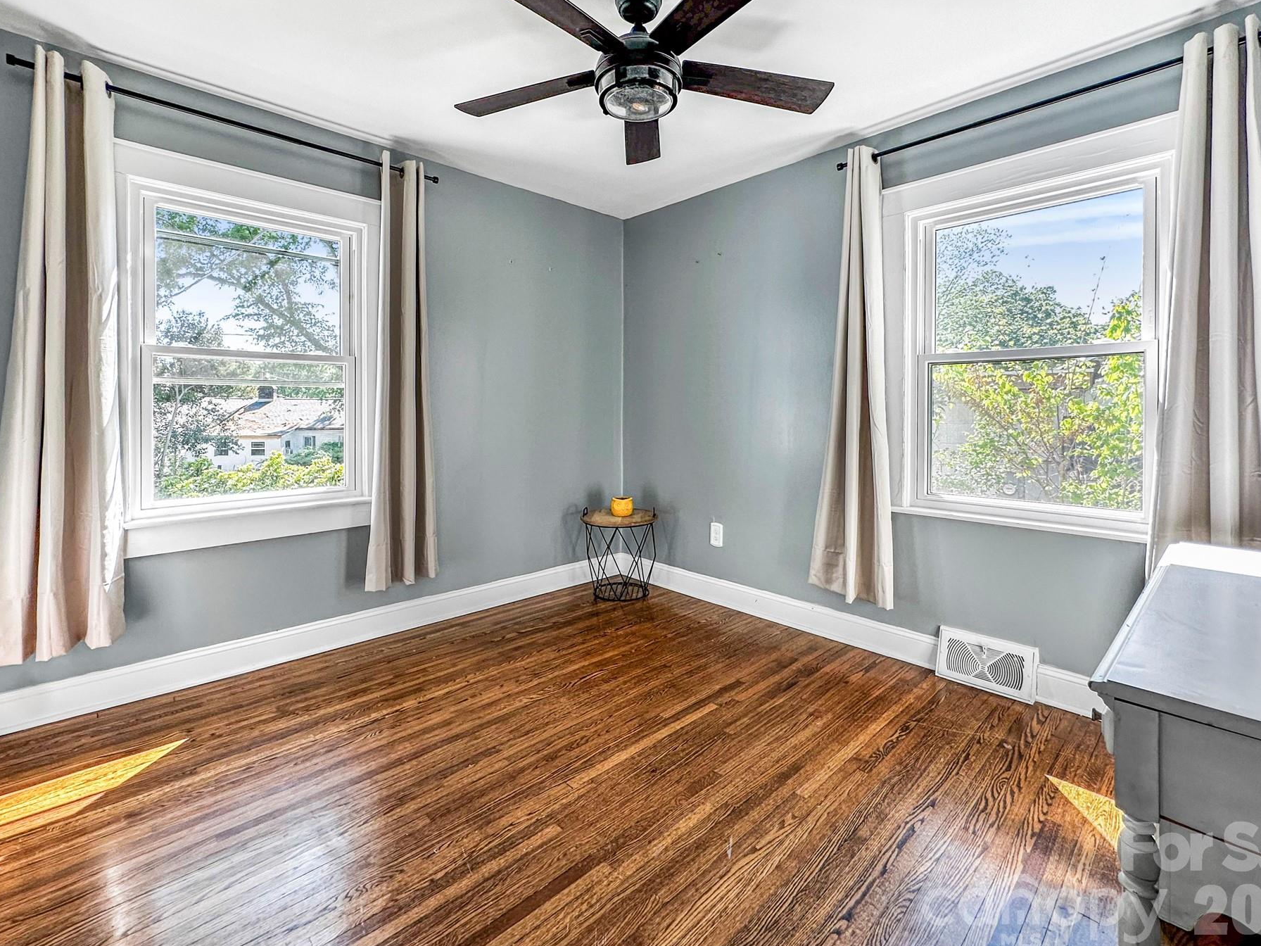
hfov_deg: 94.5
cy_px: 420
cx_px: 625
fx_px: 583
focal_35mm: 16
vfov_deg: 77.8
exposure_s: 1/120
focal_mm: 2.22
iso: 64
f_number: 2.2
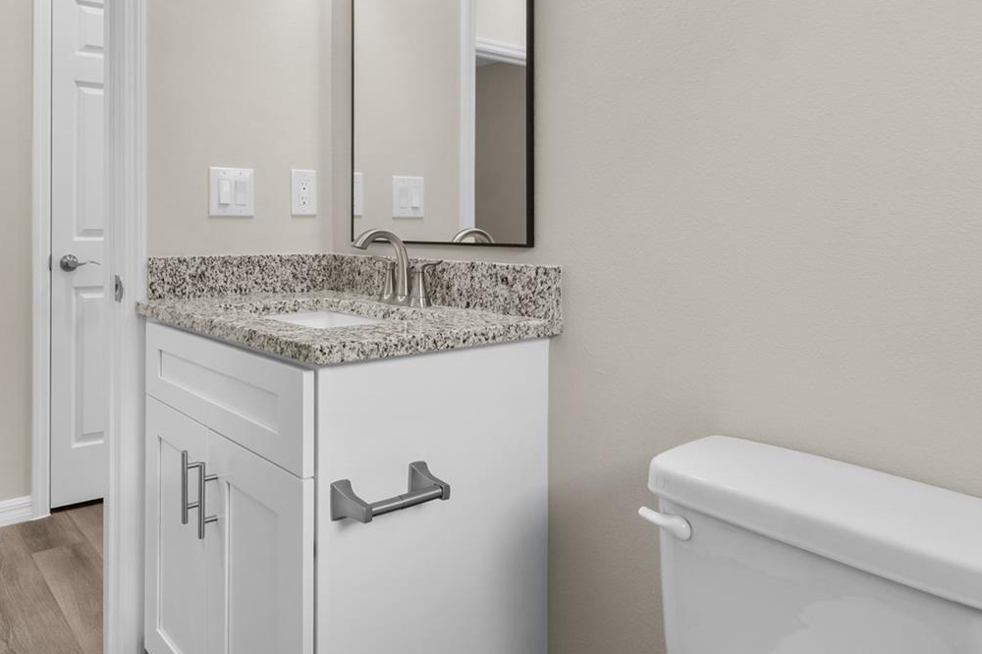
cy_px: 277
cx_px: 345
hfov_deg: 72.0
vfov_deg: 52.9
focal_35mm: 24
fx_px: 654
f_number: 7.1
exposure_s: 1/3
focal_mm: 10
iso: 100
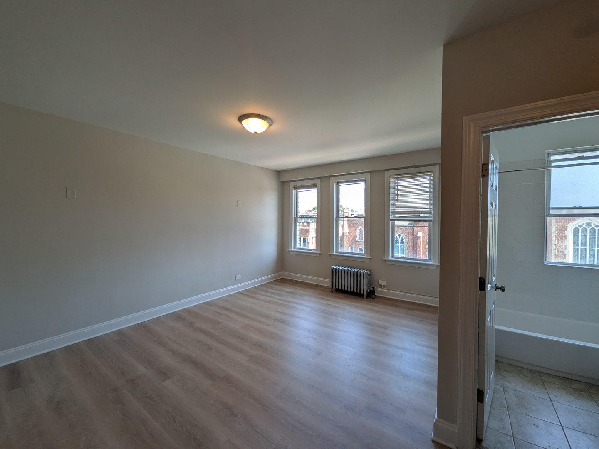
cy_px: 224
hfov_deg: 102.1
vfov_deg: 85.7
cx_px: 300
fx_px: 242
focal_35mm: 14
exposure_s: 1/120
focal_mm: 1.85
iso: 48
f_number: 2.2
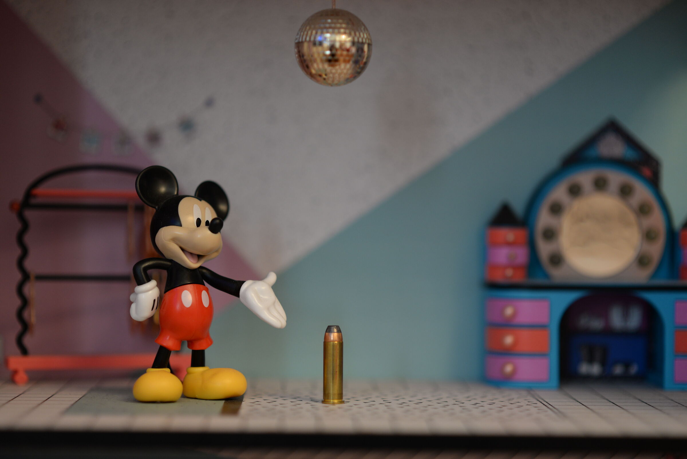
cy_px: 230
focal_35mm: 85
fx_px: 1623
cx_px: 344
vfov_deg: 16.1
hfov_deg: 23.9
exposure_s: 1/200
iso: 640
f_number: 1.8
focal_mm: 85
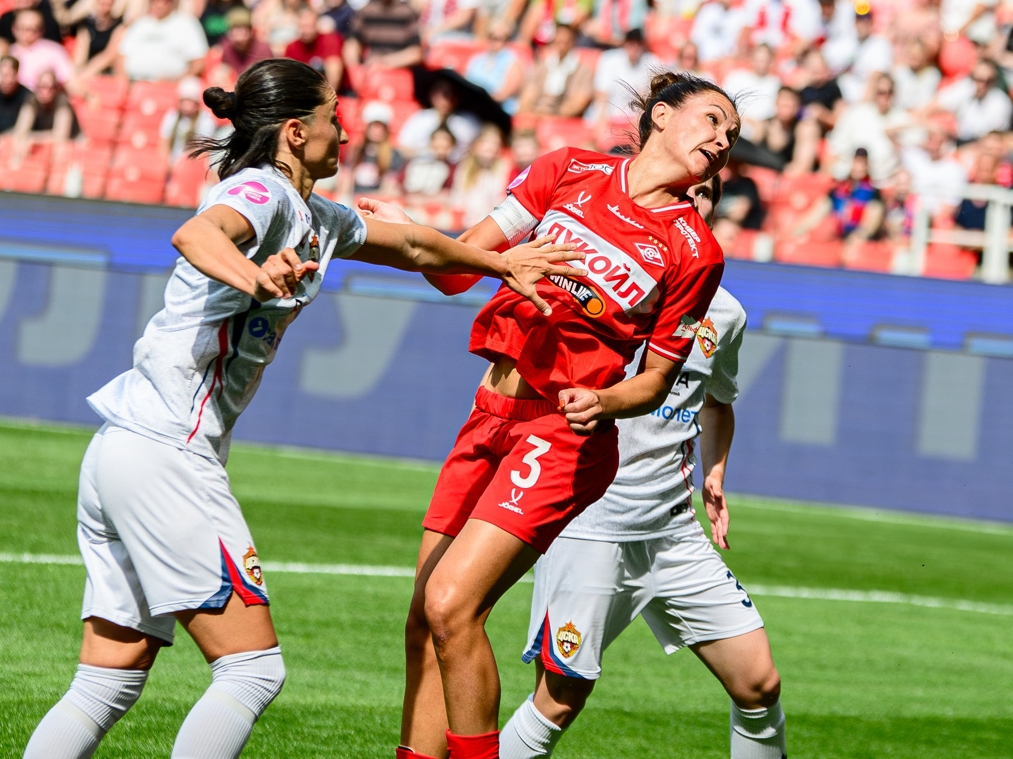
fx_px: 11586
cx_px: 644
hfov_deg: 5.0
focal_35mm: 396
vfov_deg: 3.8
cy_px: 201
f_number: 4
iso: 400
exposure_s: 1/2500
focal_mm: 160
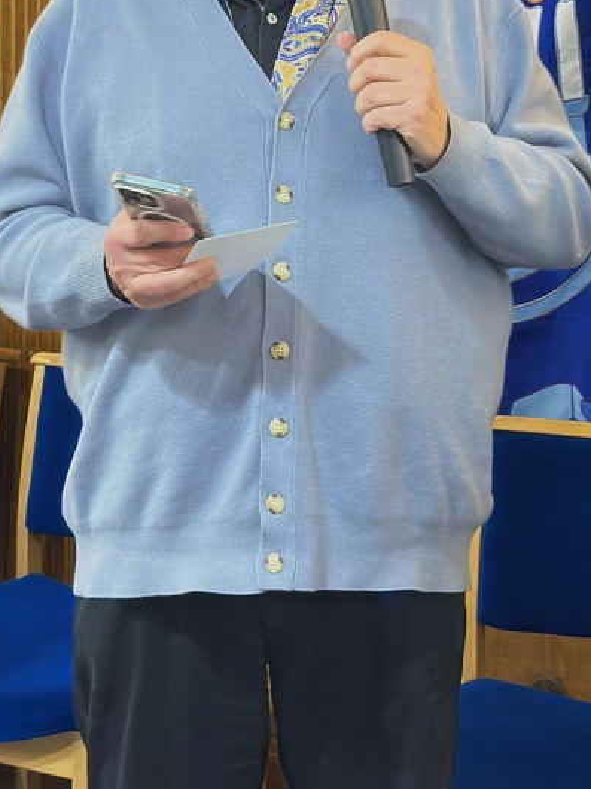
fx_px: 1982
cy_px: 85
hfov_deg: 16.9
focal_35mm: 87
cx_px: 390
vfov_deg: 22.0
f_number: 1.78
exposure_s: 1/60
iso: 320
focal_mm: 6.86
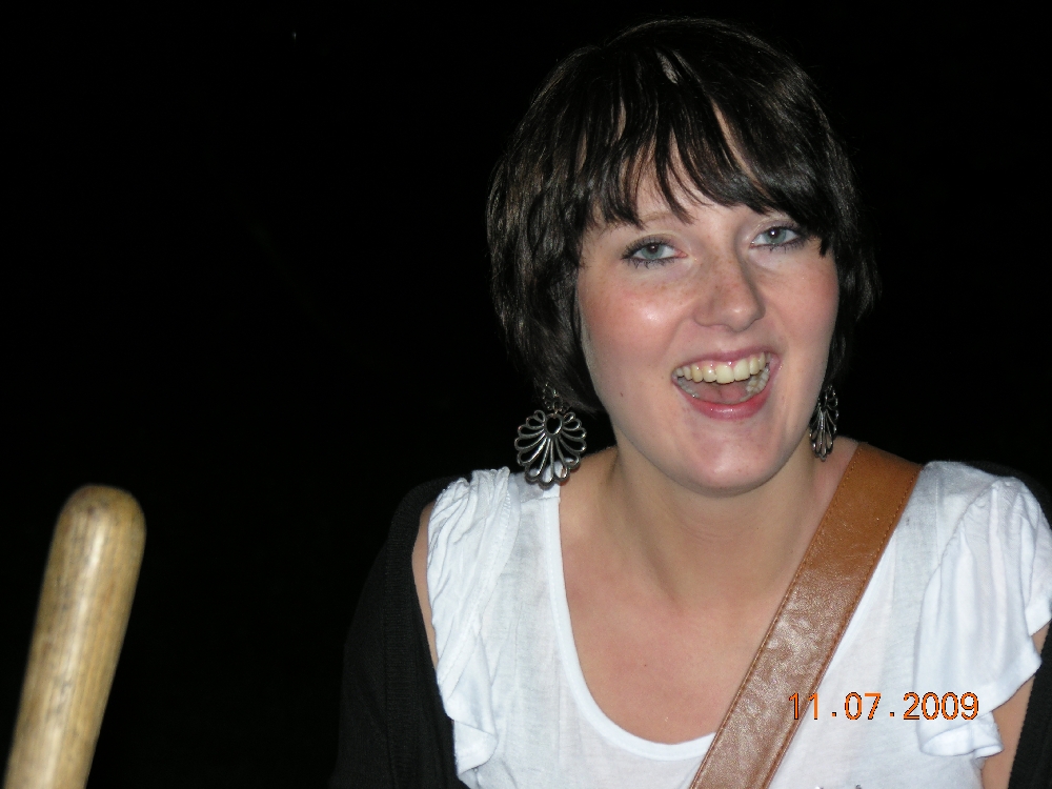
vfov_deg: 10.5
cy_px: 394
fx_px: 4285
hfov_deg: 14.0
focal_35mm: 141
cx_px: 526
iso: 68
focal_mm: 35.9
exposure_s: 1/60.1
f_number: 3.8
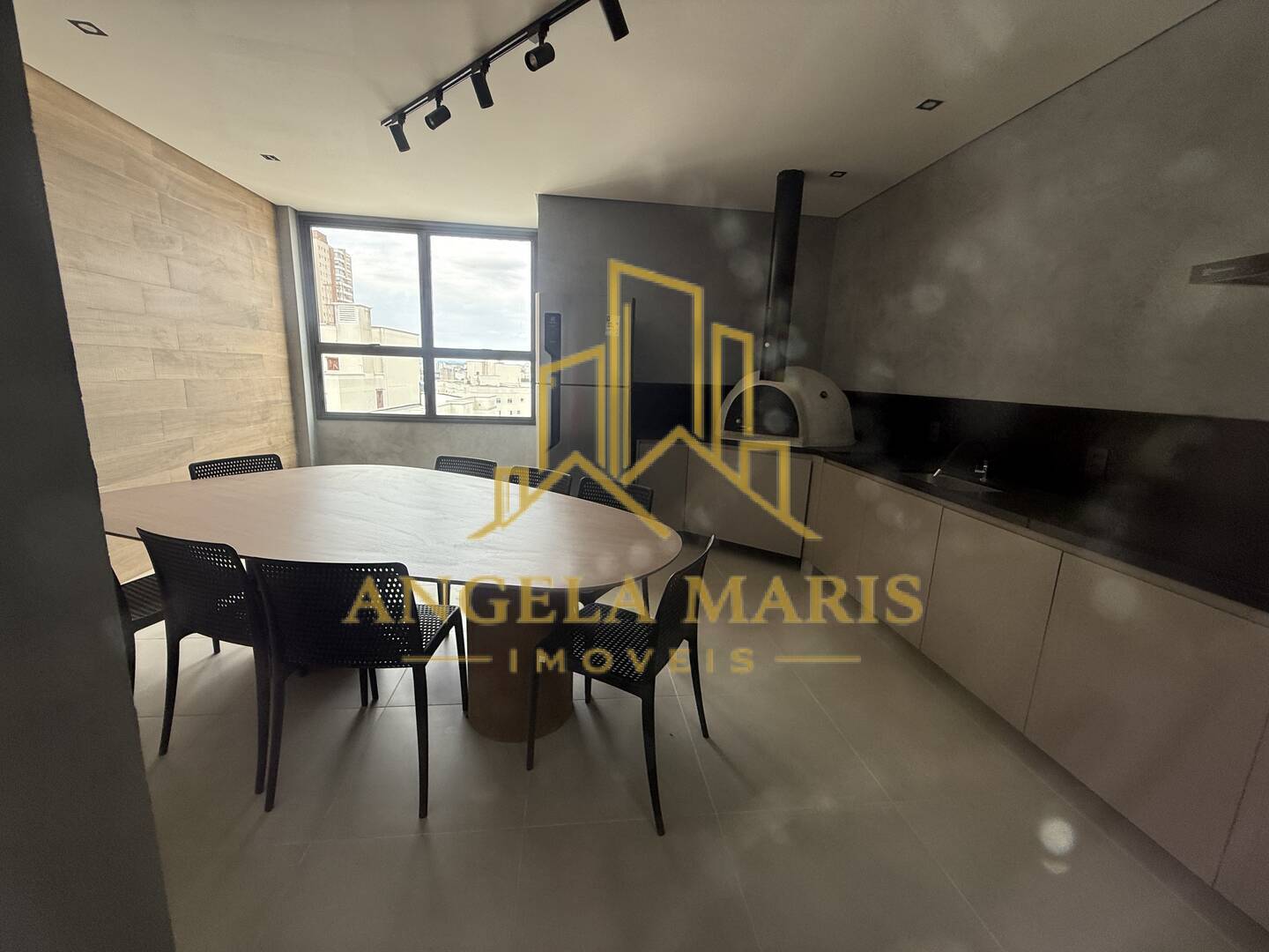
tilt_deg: -11.1
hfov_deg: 102.1
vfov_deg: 85.7
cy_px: 476
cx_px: 634
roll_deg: -2.1
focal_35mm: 14
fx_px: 513
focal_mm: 2.22
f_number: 2.2
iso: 64
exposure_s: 1/125
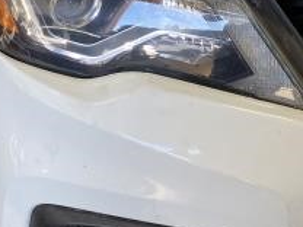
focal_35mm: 100
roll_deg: -3.2
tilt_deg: -21.1
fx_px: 875
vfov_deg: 14.3
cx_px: 211
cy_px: -49
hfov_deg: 19.6
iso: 64
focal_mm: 4.25
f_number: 1.8
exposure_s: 1/122
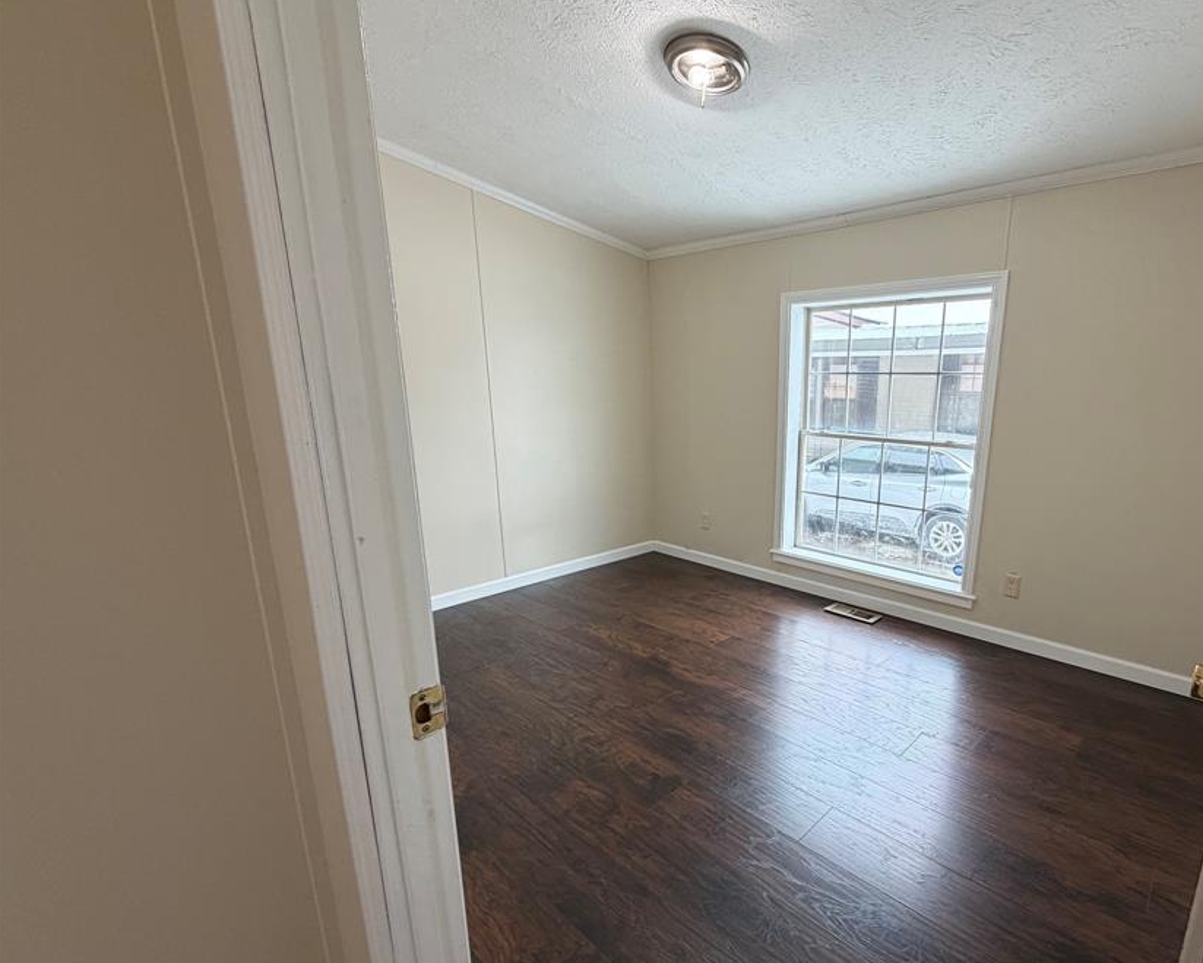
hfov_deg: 88.1
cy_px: 530
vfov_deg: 76.8
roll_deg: -0.4
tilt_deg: -14.7
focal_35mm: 17
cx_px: 740
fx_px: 605
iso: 160
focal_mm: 2.22
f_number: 2.2
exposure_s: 1/120
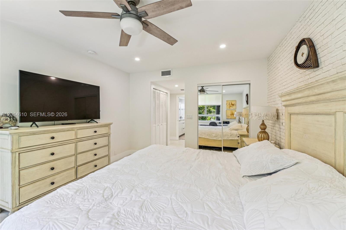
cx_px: 173
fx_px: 144
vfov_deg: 77.2
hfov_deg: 100.5
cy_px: 115
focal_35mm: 15
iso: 220
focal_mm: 15
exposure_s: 1/15
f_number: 7.1
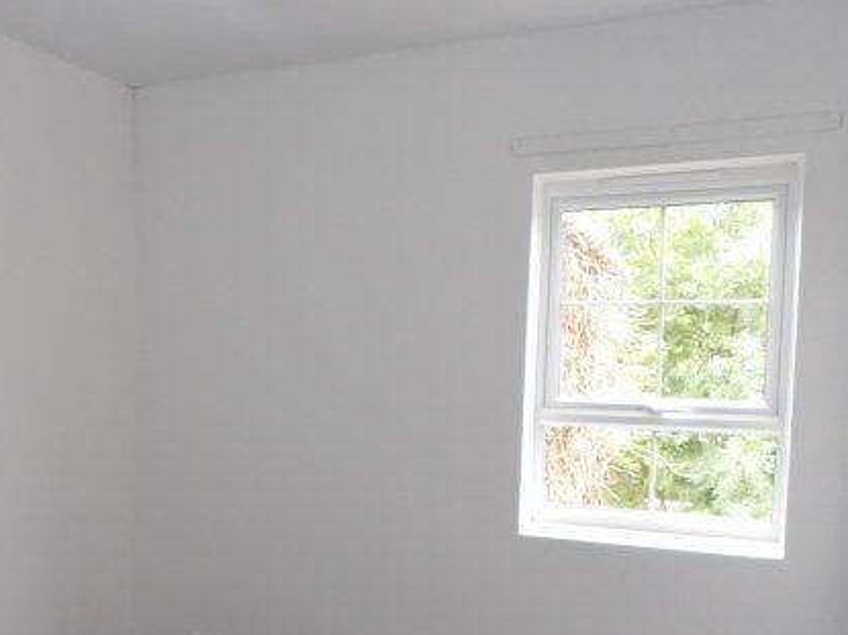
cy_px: 410
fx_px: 906
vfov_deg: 38.3
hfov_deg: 49.3
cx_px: 282
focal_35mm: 37
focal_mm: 4.3
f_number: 3.2
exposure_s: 1/33
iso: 160
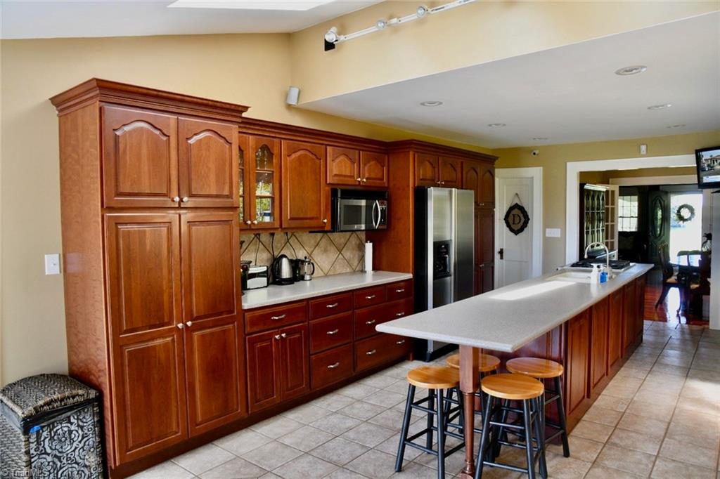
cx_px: 360
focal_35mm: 24
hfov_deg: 73.8
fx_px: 480
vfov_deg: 53.1
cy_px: 240
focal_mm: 24
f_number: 10
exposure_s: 1/15
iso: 800
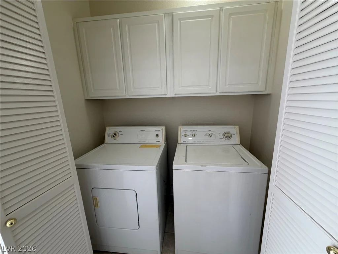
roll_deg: +1.6
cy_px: 127
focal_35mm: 14
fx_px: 137
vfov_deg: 85.7
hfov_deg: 102.1
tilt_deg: -11.2
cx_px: 169
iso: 80
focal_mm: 2.22
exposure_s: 1/120
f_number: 2.2
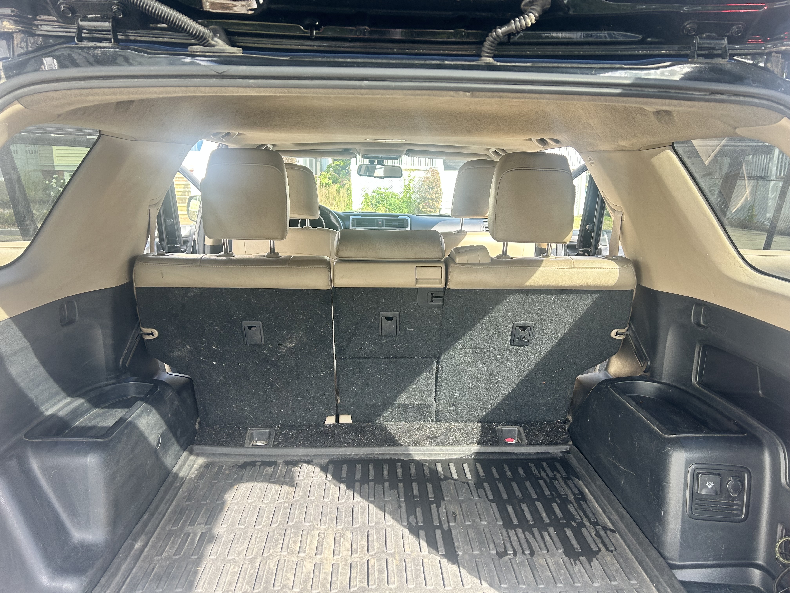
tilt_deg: -12.6
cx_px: 395
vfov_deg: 53.1
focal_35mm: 26
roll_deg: +0.3
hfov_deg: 67.3
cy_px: 296
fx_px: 593
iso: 40
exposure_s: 1/185
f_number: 1.5
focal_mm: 5.7
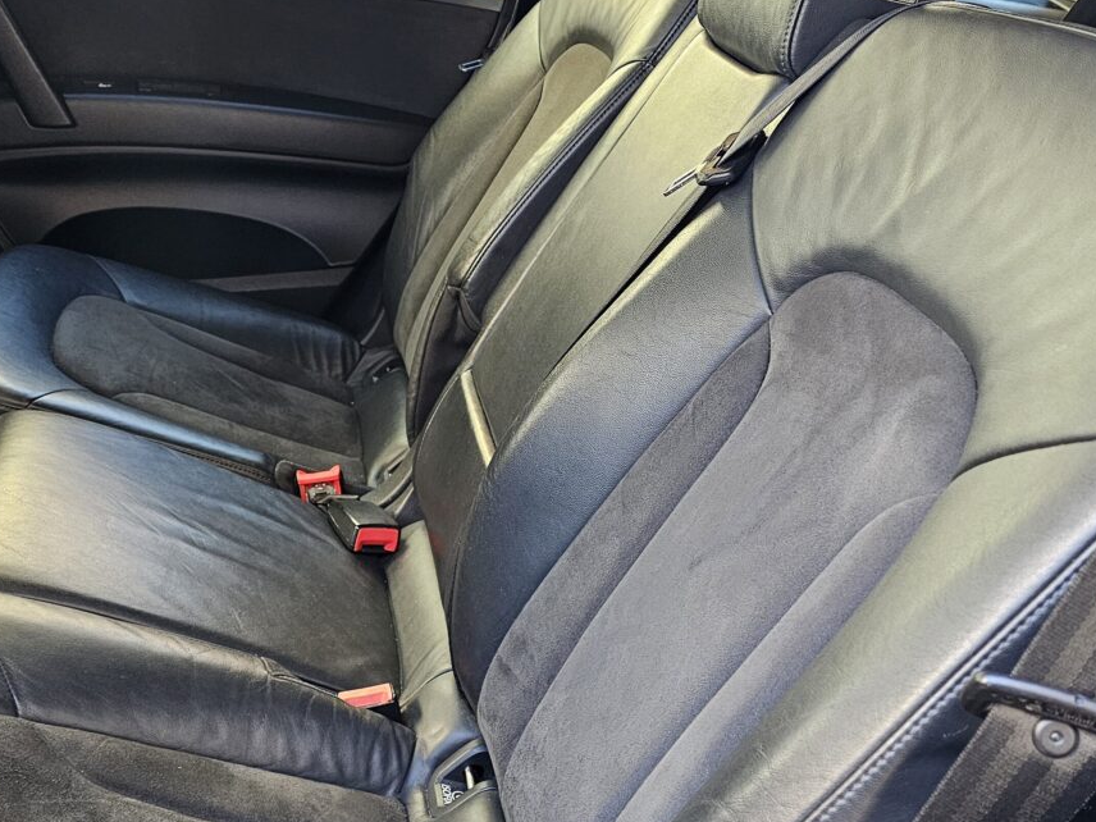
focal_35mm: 43
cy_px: 494
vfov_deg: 33.5
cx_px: 516
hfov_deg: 43.8
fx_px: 1361
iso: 320
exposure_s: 1/100
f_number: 1.7
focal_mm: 6.3
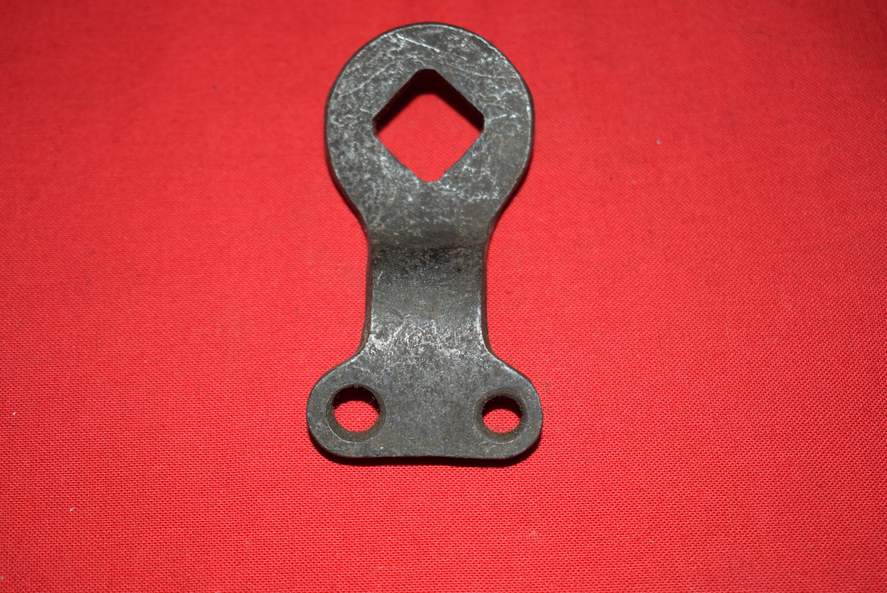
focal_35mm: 63
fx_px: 1553
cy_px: 296
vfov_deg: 21.6
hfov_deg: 31.9
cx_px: 444
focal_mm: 42
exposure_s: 1/200
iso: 400
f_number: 5
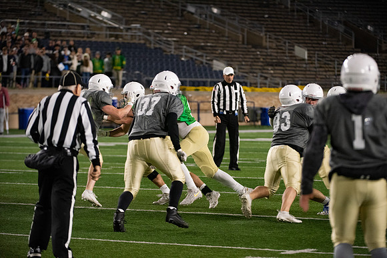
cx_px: 194
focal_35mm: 200
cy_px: 129
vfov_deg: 6.9
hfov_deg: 10.3
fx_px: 2150
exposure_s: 1/500
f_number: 4.5
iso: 4500
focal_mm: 200
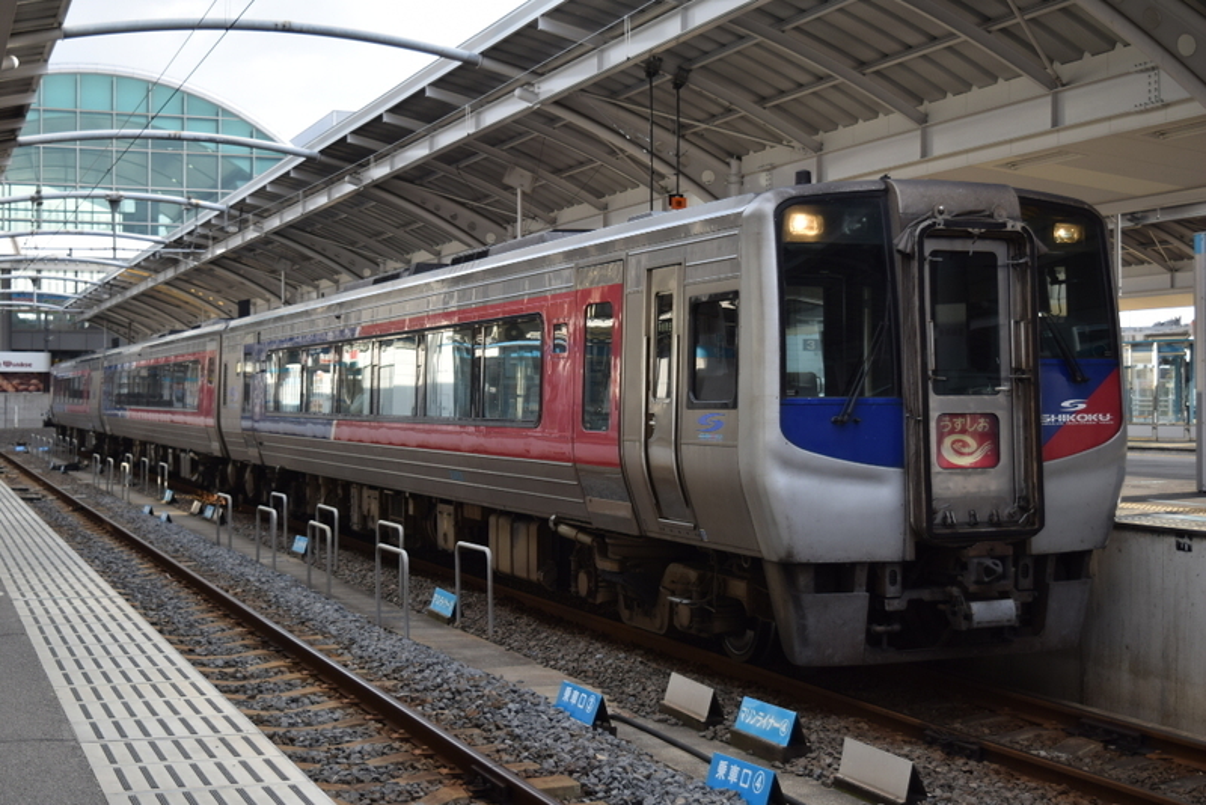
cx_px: 603
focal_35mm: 52
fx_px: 1759
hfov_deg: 37.8
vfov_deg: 25.8
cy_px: 402
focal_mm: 35
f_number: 4.5
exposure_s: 1/160
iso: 100
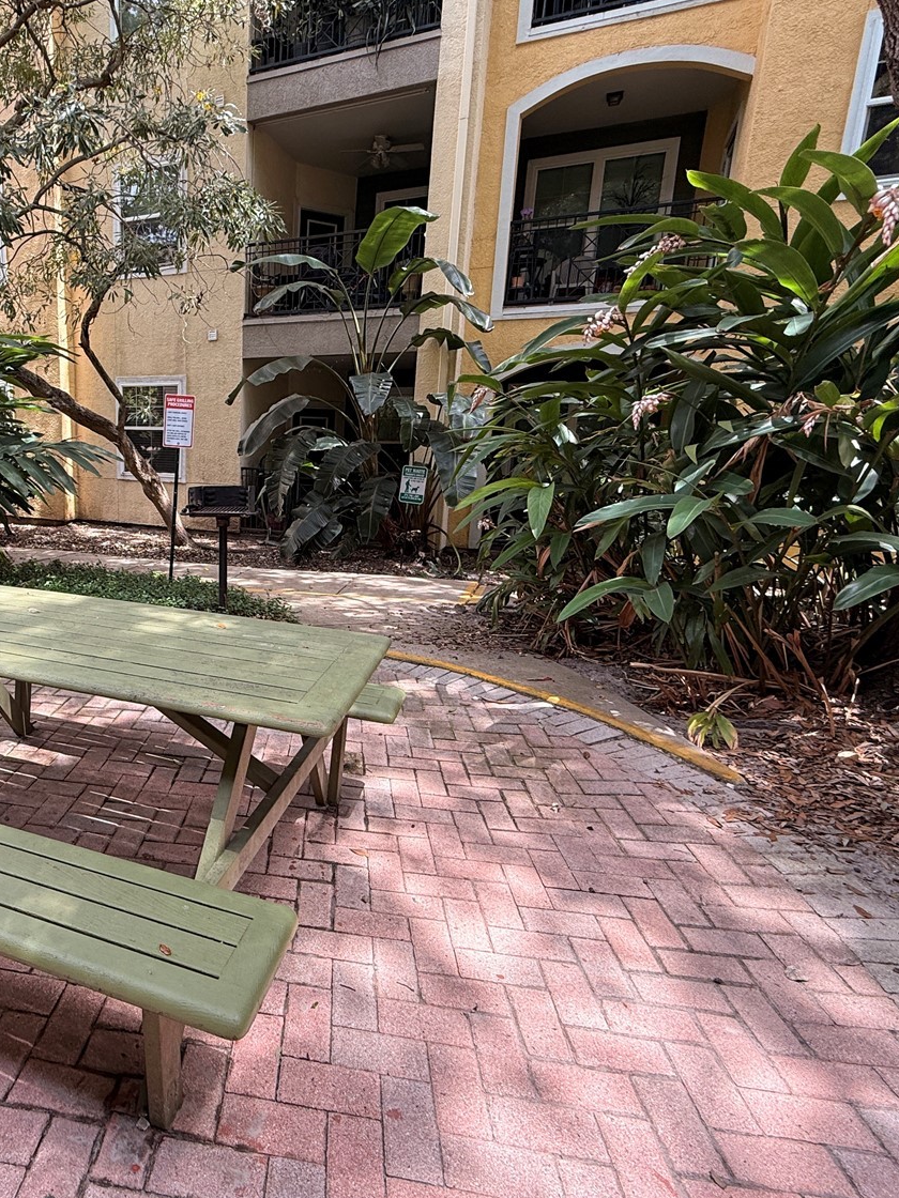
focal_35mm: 20
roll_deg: -0.8
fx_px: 693
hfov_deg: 62.6
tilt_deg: -12.0
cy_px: 589
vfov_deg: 81.7
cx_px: 235
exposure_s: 1/132
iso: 64
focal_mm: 2.22
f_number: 2.2
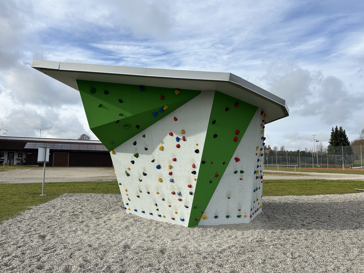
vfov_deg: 53.1
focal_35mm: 26
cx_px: 182
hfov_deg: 67.3
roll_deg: -1.7
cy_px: 136
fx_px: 273
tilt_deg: +5.0
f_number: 1.5
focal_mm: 5.7
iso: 50
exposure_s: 1/3460
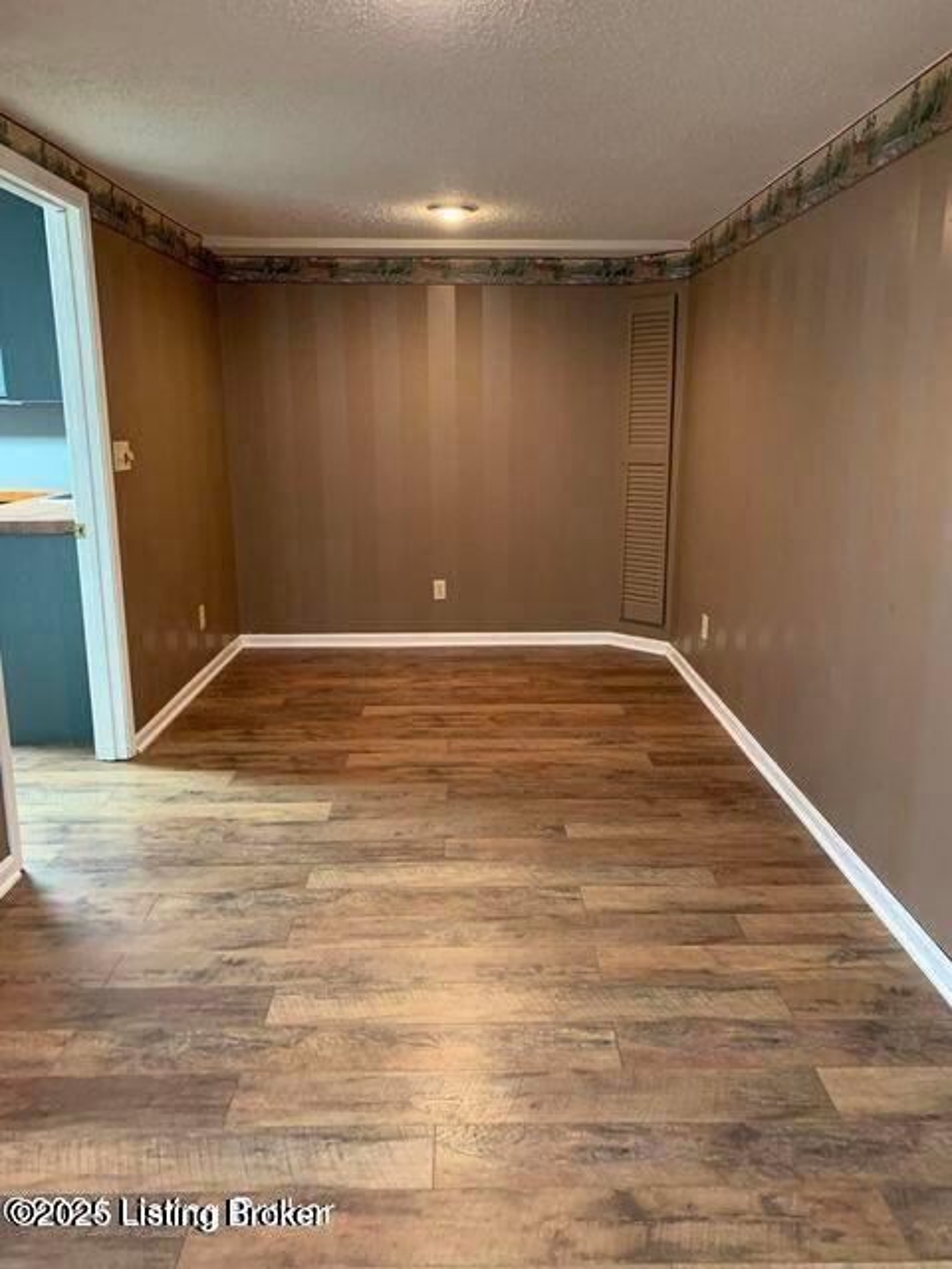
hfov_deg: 53.1
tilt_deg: -11.6
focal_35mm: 26
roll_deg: -1.9
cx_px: 476
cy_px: 634
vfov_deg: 67.3
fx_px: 953
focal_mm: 4.25
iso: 400
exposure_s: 1/40
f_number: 1.8
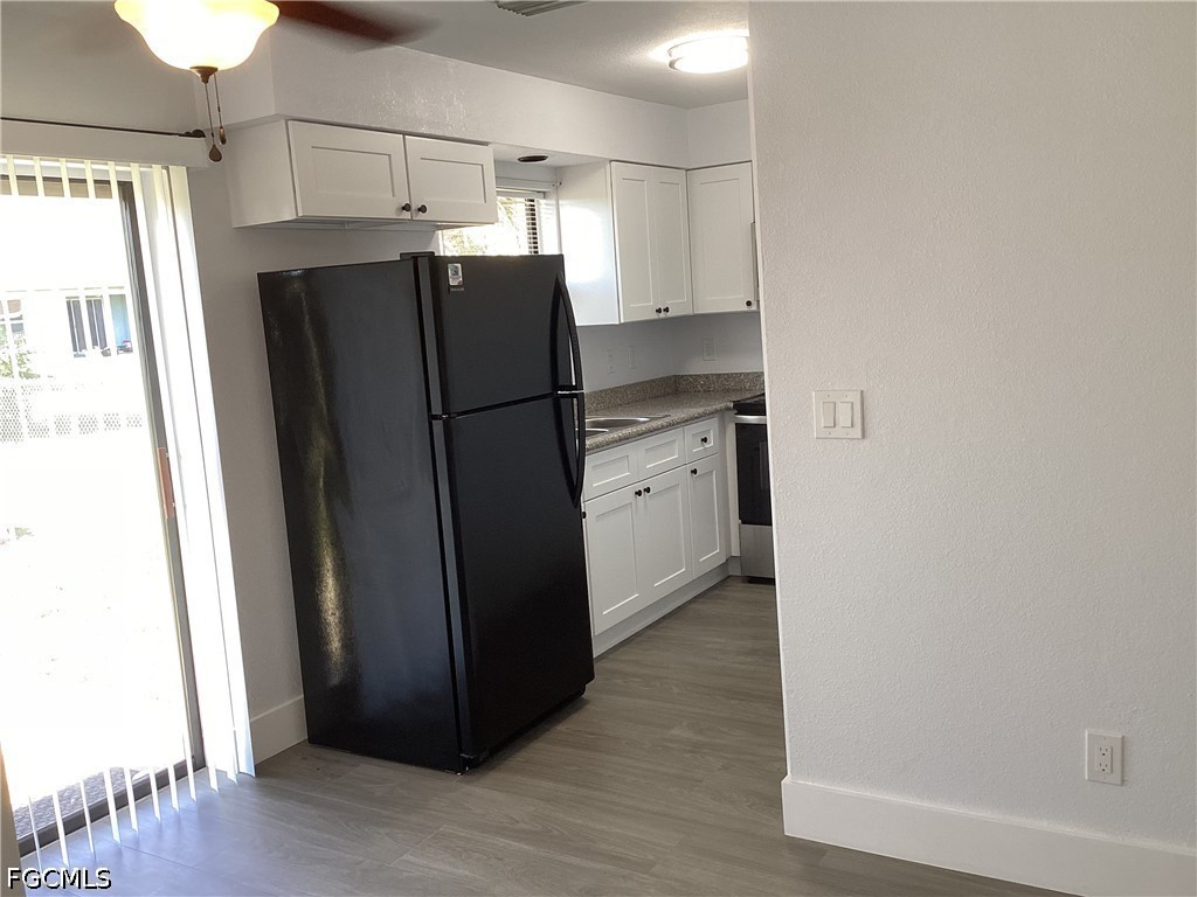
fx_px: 1072
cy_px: 448
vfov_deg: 45.4
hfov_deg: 58.4
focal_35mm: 31
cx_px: 598
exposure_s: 1/60
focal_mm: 3.3
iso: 64
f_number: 2.4
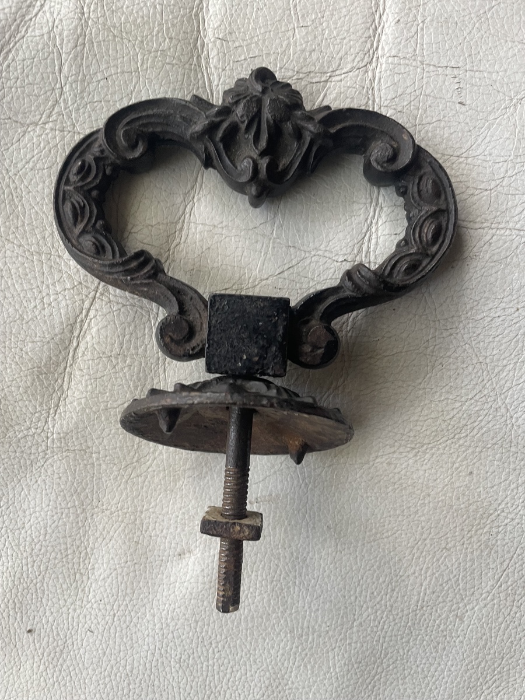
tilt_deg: -81.0
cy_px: 350
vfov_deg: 67.3
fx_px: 526
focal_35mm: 26
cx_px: 262
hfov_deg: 53.1
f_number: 1.6
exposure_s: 1/85
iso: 125
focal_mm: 4.2
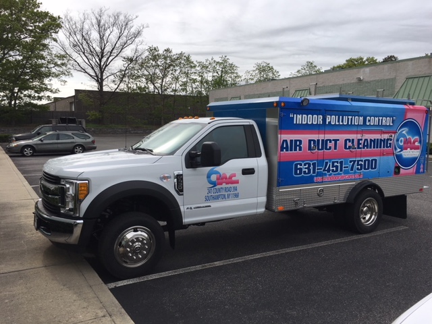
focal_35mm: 29
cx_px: 216
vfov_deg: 48.2
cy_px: 162
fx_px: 362
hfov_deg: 61.7
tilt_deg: -5.1
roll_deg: -0.9
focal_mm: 4.15
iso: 25
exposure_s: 1/2079
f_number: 2.2
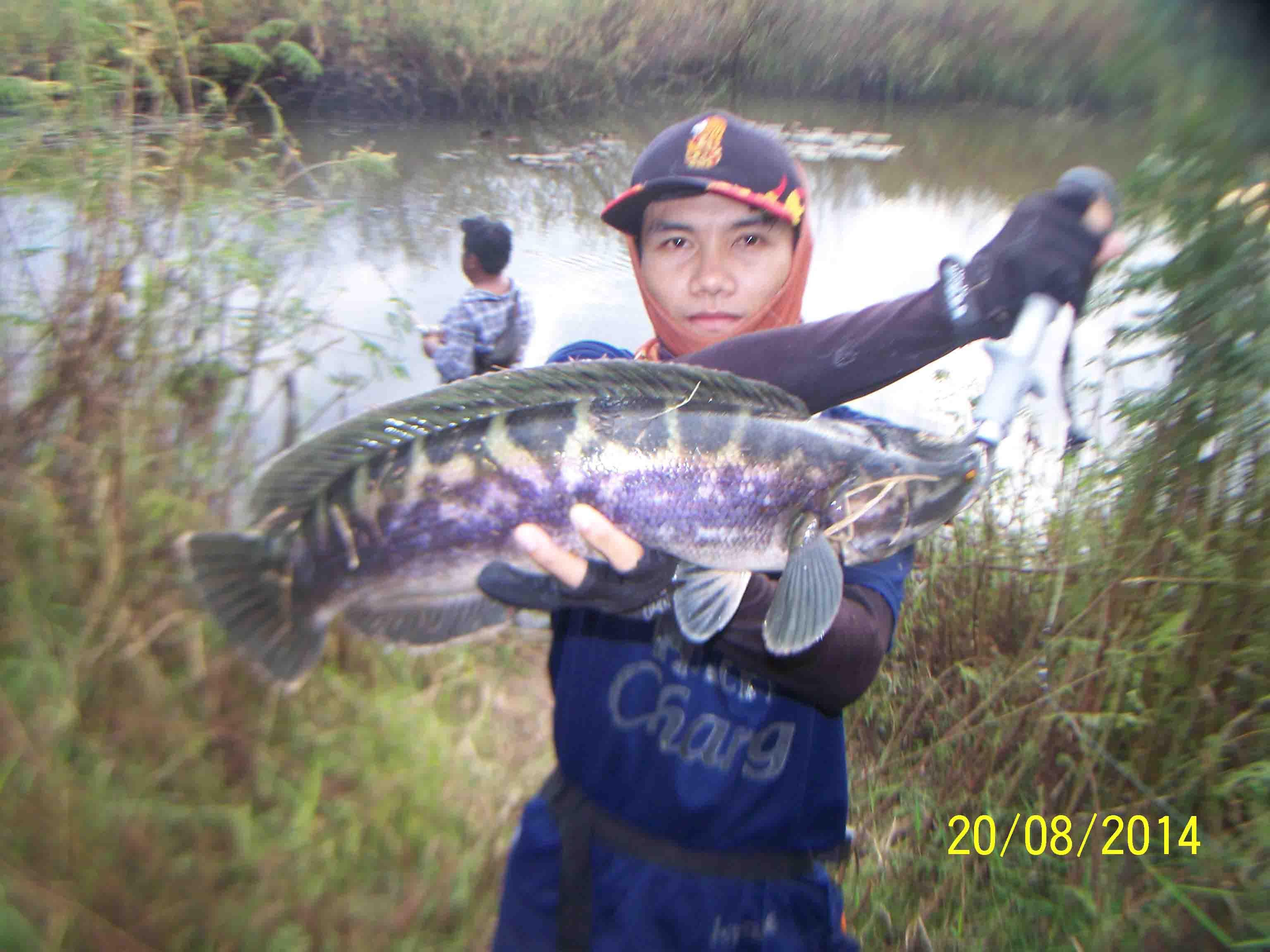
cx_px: 635
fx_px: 1394
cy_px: 476
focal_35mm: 38
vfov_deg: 37.7
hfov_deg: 49.0
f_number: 2.8
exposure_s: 1/25
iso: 80
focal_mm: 6.3
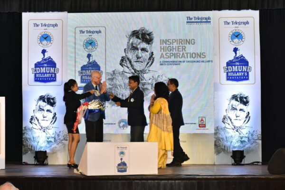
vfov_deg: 18.9
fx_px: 570
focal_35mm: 72
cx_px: 142
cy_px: 95
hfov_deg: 28.1
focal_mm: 48
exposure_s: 1/125
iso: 800
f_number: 4.5
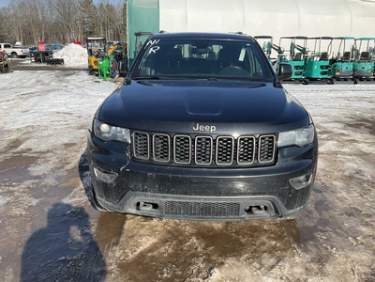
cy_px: 141
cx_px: 188
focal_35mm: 29
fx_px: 314
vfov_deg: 48.2
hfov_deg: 61.7
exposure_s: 1/1577
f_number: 1.8
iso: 25
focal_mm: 3
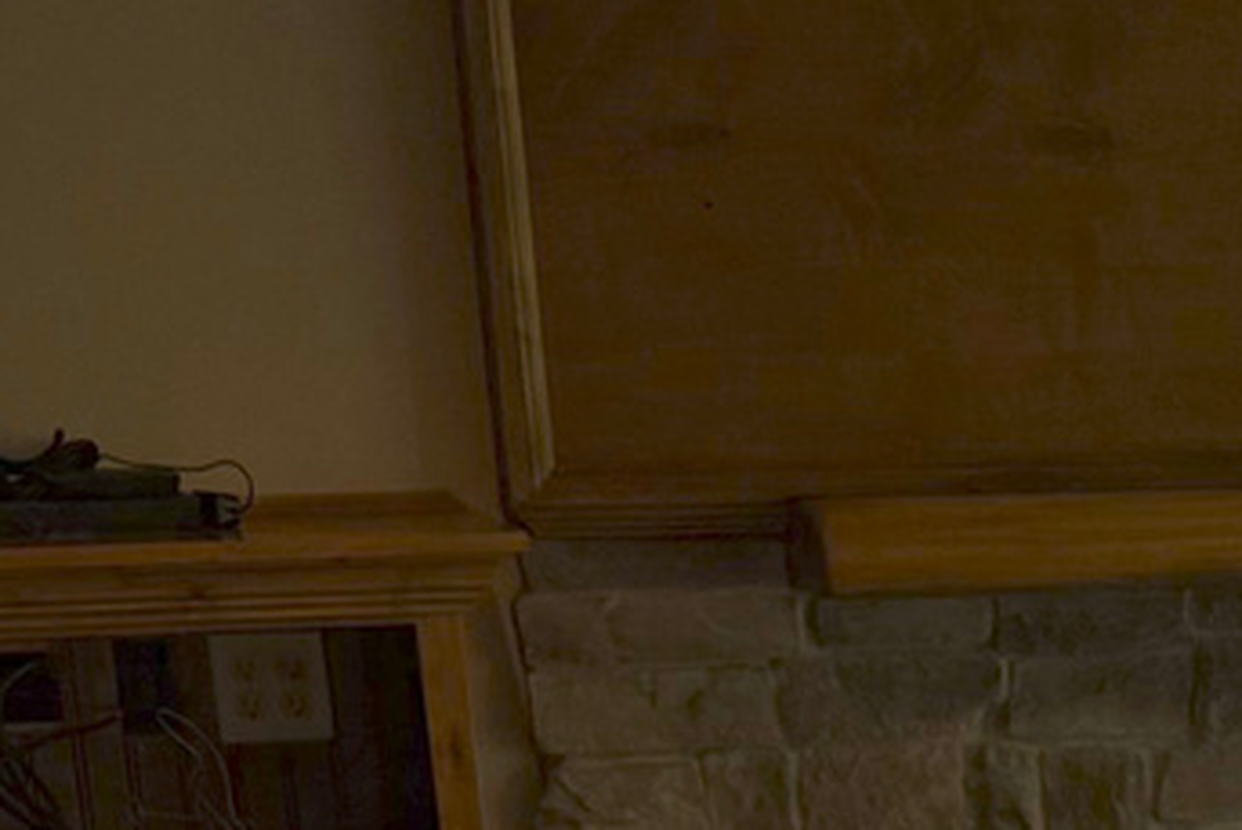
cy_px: 1885
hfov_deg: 12.7
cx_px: 2140
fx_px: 5142
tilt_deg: -18.1
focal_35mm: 149
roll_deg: +0.1
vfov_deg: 8.5
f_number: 1.78
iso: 64
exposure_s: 1/261
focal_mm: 6.76
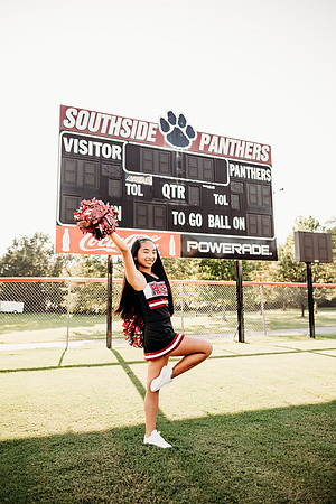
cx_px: 168
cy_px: 252
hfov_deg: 53.1
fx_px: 336
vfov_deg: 73.7
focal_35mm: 24
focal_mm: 24
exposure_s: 1/800
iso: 200
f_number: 2.8
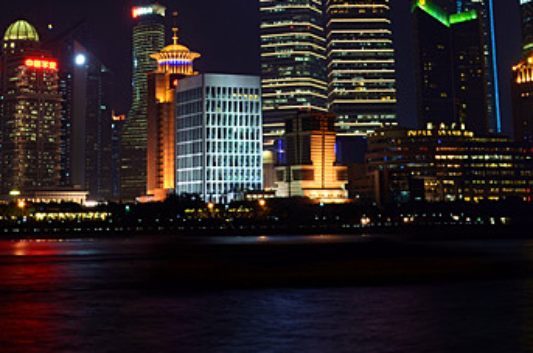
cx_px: 221
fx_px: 1137
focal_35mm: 77
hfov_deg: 26.3
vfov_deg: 17.0
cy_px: -40
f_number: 10
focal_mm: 22
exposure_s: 3
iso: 125
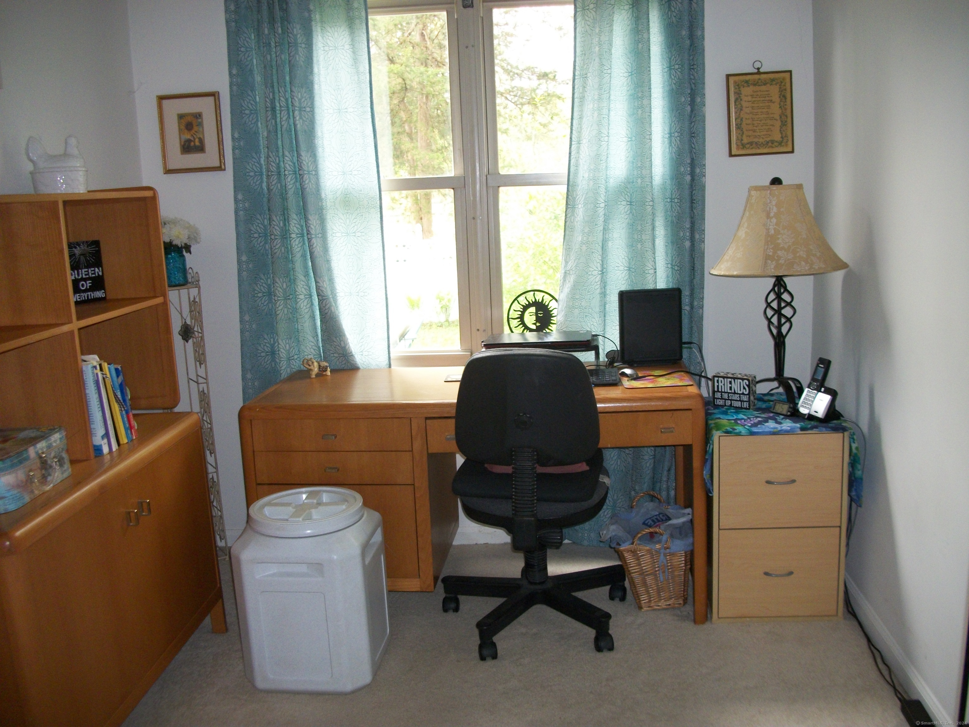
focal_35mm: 32
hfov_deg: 56.8
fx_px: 896
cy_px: 364
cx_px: 484
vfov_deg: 44.2
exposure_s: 1/60
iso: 160
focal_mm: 5.7
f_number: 2.9
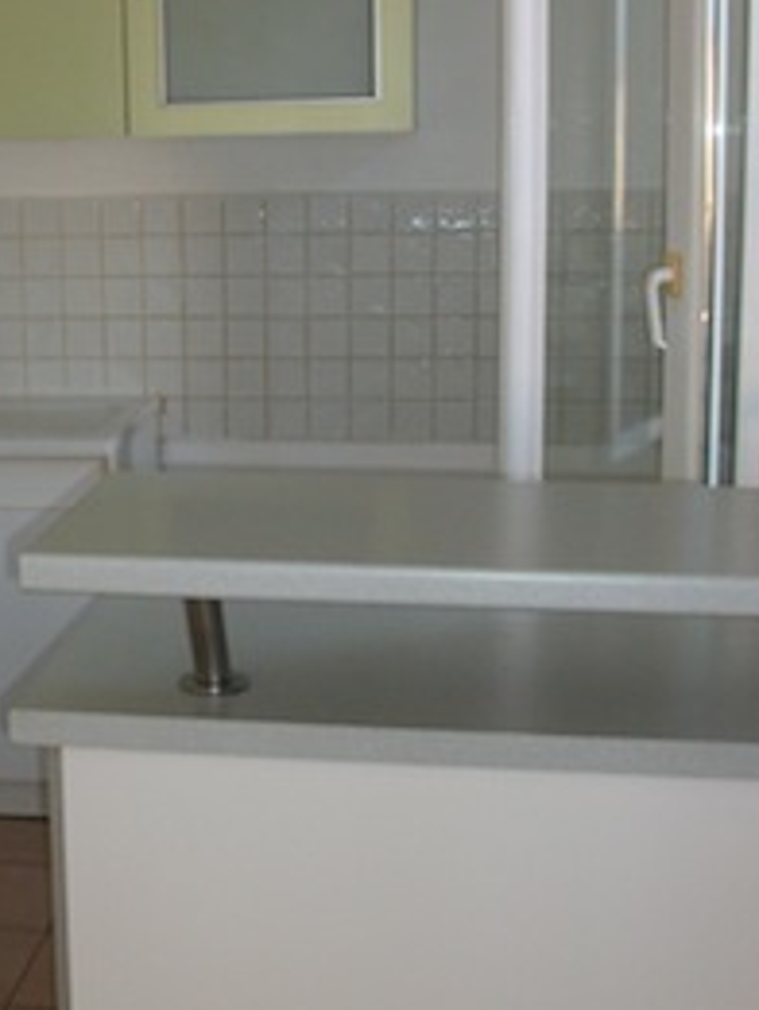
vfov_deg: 33.8
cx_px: 151
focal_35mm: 57
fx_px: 1665
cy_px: 511
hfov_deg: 25.2
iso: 125
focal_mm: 5.7
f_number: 2.9
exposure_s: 1/40
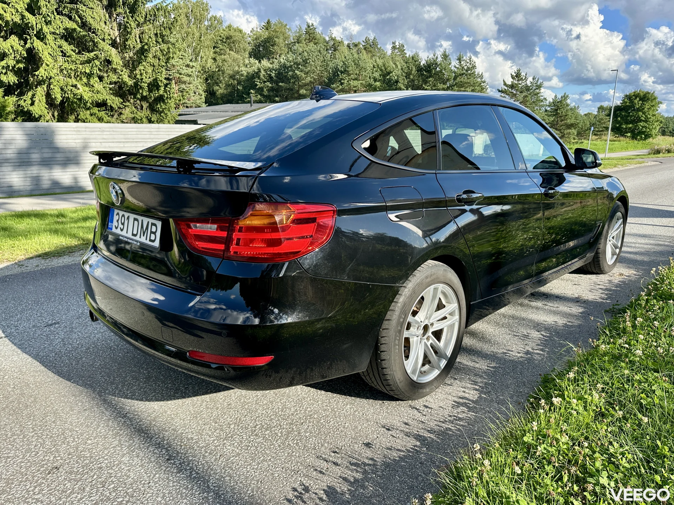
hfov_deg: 71.6
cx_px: 337
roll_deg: -1.0
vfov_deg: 56.8
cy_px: 252
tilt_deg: -13.2
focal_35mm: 24
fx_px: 467
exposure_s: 1/1374
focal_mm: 6.86
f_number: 1.78
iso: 80
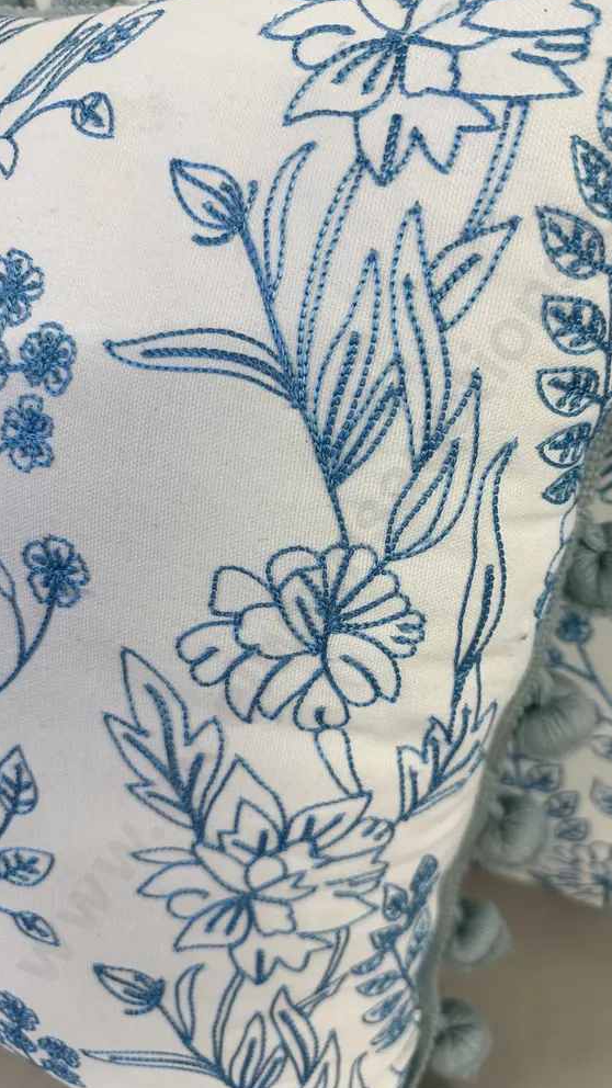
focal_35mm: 27
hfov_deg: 42.7
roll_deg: -0.6
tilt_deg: -33.6
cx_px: 366
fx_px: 779
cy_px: 531
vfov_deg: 69.8
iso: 125
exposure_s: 1/100
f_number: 1.78
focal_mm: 6.86
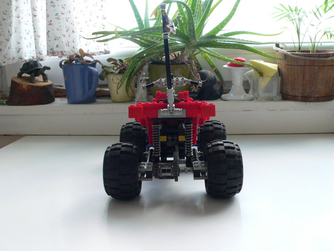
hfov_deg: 51.4
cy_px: 126
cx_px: 167
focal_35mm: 36
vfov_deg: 39.7
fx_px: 347
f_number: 4
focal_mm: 6
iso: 400
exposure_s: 1/100
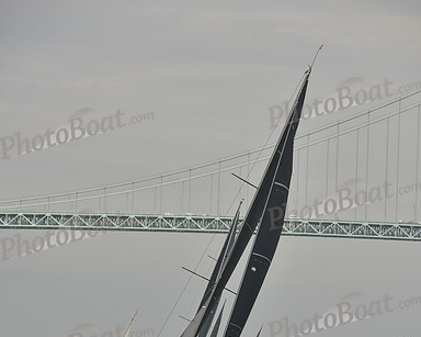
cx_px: 211
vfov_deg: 6.4
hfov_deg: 8.0
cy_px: 274
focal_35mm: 241
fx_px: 3002
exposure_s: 1/640
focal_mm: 170
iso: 250
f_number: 6.3
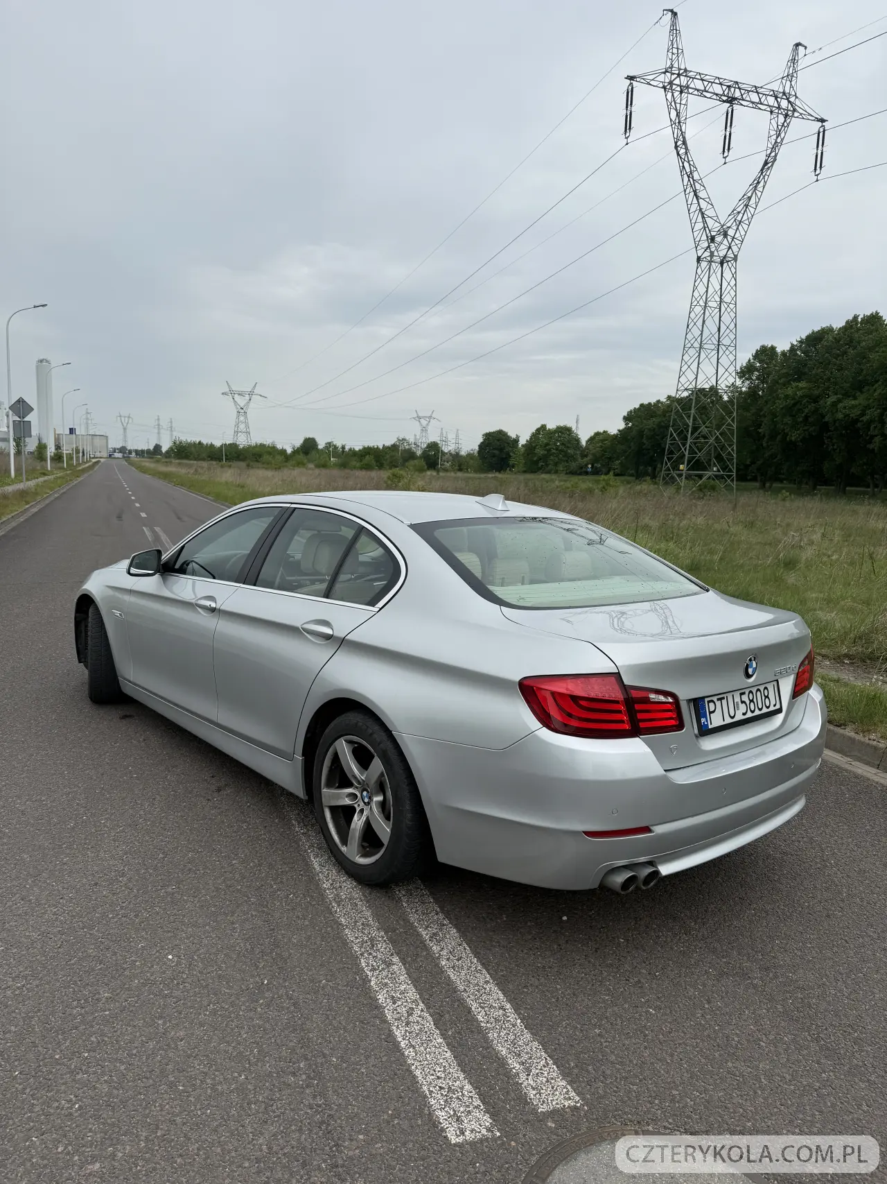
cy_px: 592
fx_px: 820
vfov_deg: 71.6
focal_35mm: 24
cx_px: 444
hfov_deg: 56.8
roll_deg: -2.1
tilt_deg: -7.7
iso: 80
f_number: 1.78
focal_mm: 6.76
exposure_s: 1/4405
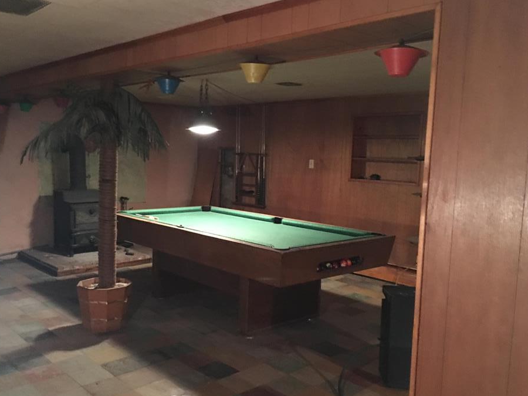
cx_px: 236
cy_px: 206
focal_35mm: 33
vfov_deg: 42.9
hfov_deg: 55.2
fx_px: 503
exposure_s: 1/4
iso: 160
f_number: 2.2
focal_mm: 4.15
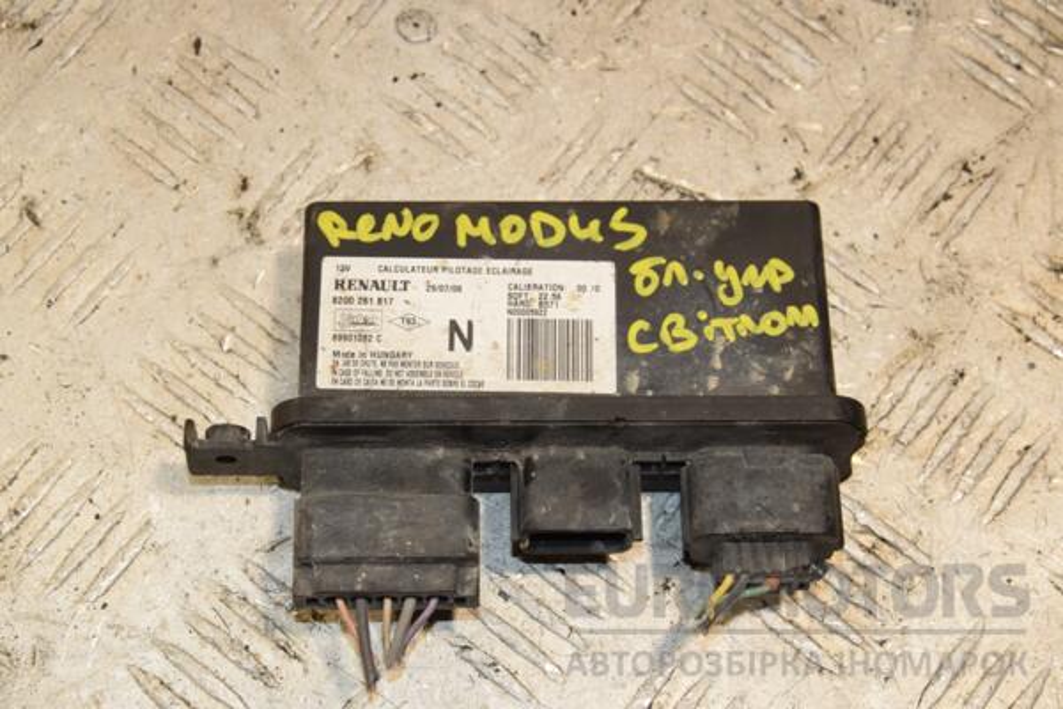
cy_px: 354
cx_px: 532
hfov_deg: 23.4
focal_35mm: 87
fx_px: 2569
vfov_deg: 15.7
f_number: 9
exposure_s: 1/200
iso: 800
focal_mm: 58
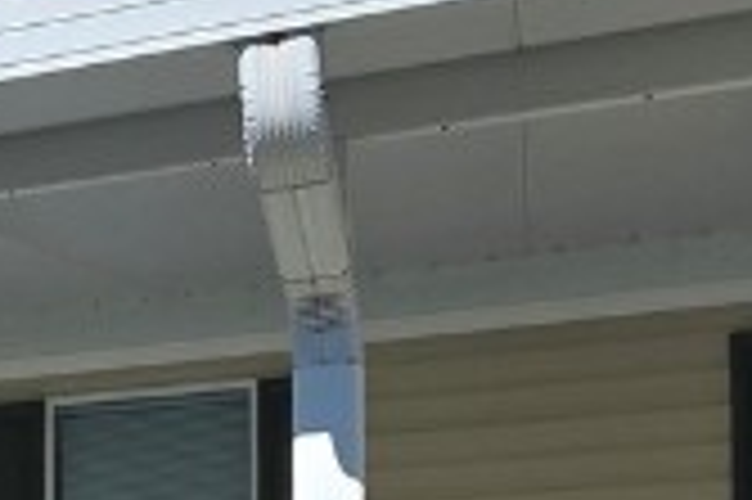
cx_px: -392
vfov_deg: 15.0
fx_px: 1732
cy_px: 802
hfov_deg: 20.7
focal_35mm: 83
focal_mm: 2.2
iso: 50
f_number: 2.2
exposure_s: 1/2775
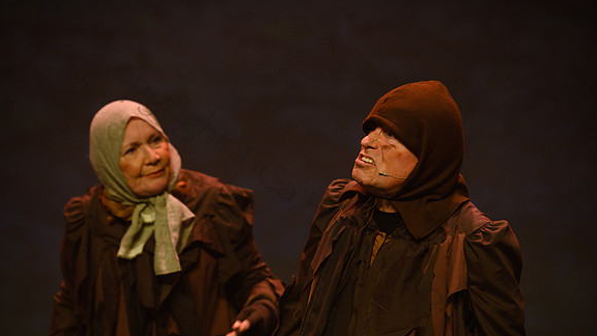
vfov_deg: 7.0
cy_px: 195
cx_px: 298
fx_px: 2754
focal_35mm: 174
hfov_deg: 12.4
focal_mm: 165
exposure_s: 1/160
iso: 1250
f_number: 3.5
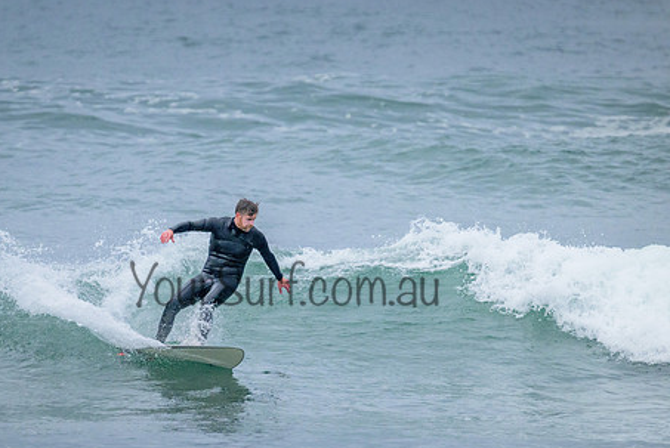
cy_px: 271
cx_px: 282
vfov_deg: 1.7
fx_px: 14773
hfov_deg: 2.6
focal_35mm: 793
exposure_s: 1/1600
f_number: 11
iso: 3200
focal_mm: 620
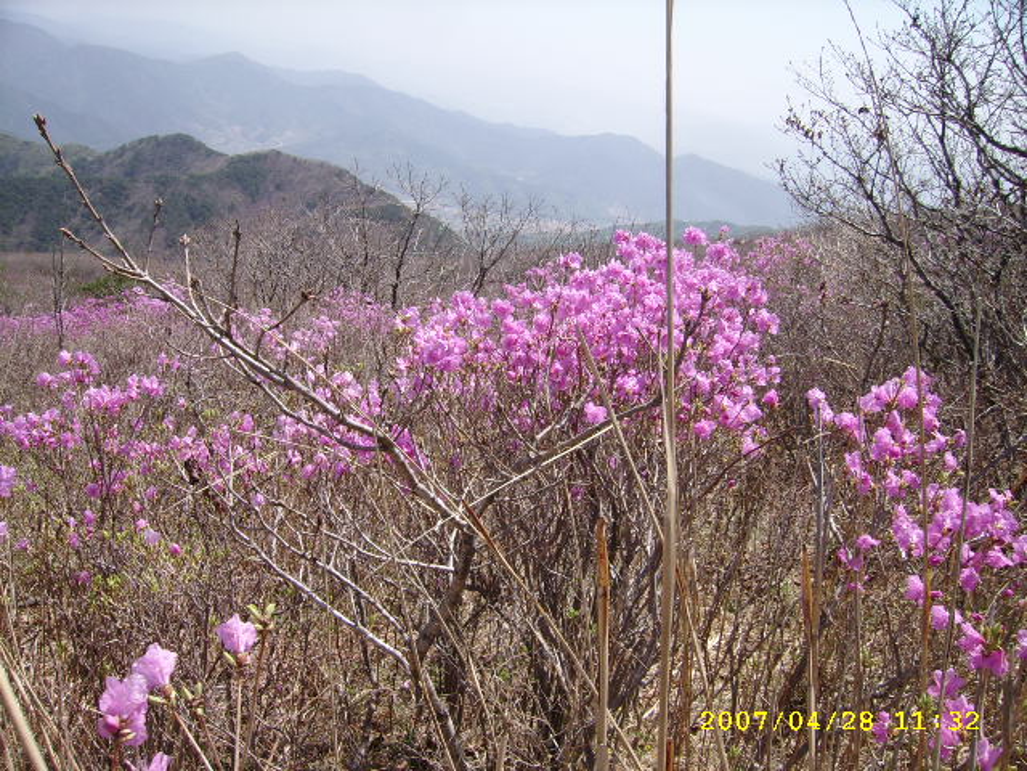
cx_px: 514
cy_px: 386
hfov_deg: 52.6
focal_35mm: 35
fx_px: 1038
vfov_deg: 40.7
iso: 50
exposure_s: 1/272
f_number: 5.8
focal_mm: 5.95
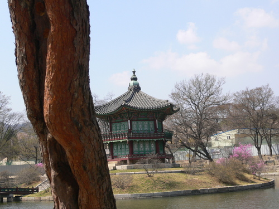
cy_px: 104
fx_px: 532
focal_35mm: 66
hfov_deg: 29.4
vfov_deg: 22.3
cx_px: 140
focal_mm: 11
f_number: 8
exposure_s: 1/100
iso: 64
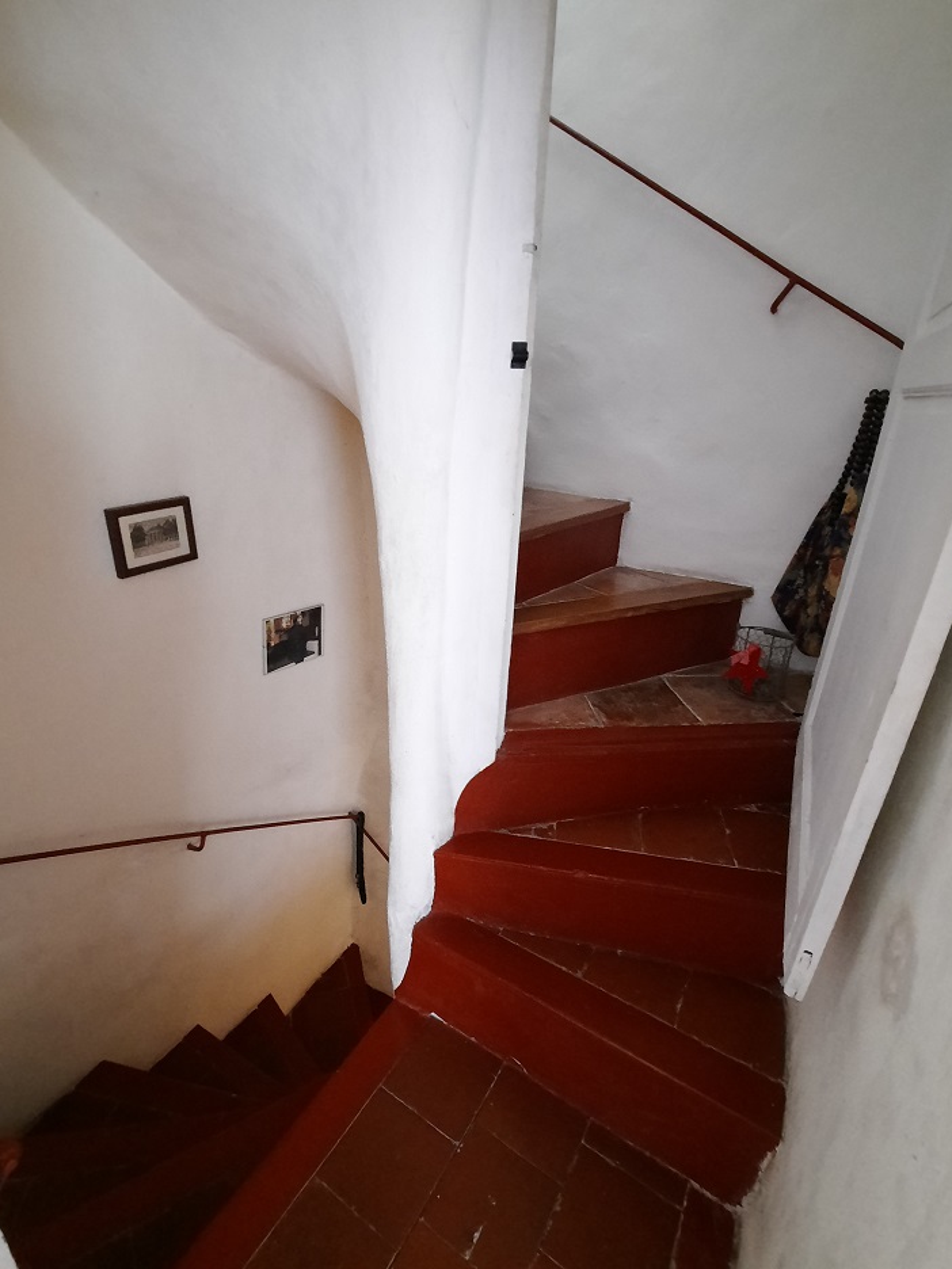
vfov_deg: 98.2
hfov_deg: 81.7
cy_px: 634
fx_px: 550
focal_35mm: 15
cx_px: 452
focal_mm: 1.74
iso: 800
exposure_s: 1/20
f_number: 2.2
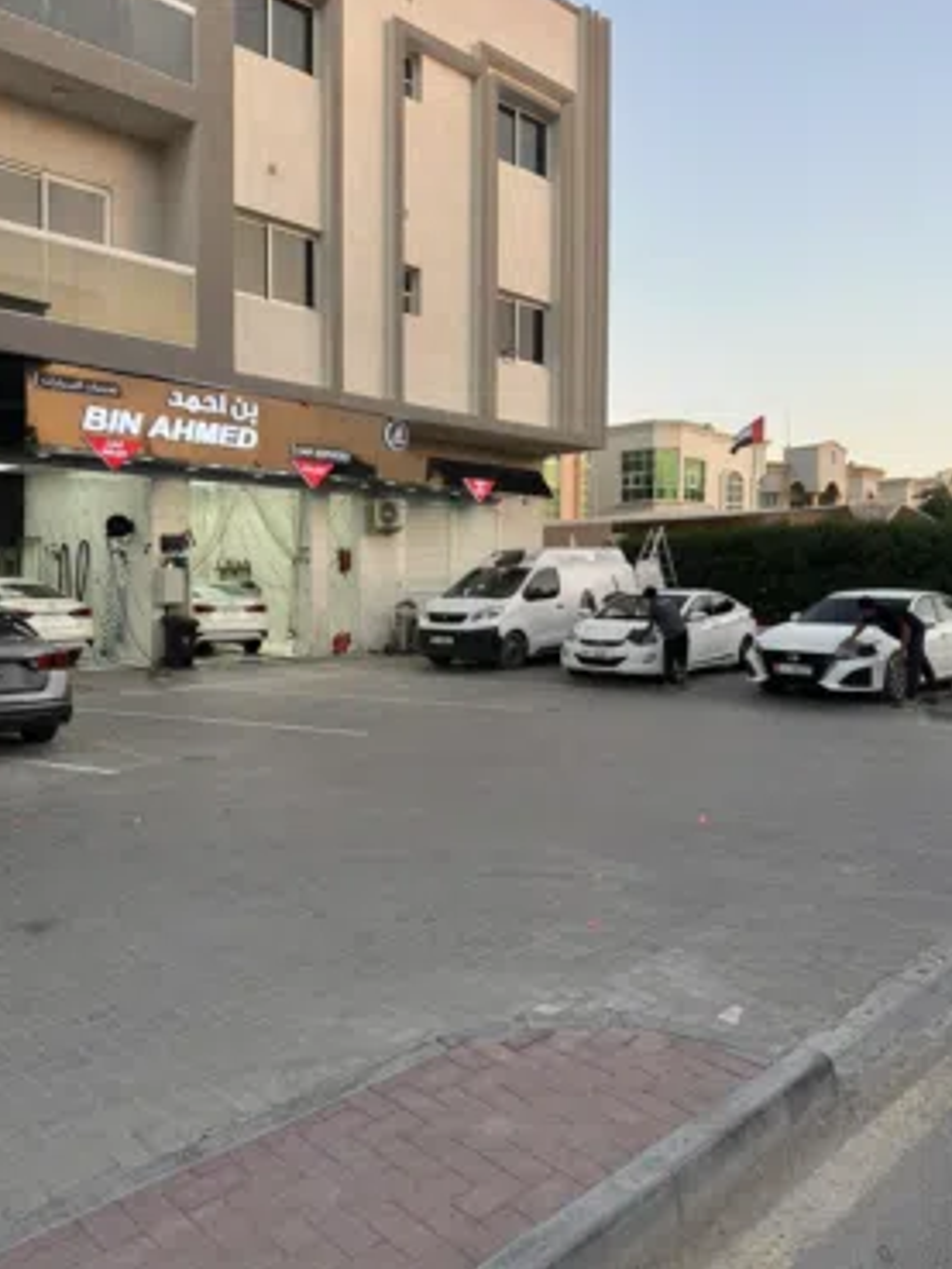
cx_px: 443
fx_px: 953
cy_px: 588
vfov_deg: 67.2
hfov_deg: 53.0
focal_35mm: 26
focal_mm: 6.86
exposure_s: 1/321
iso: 80
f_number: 1.78
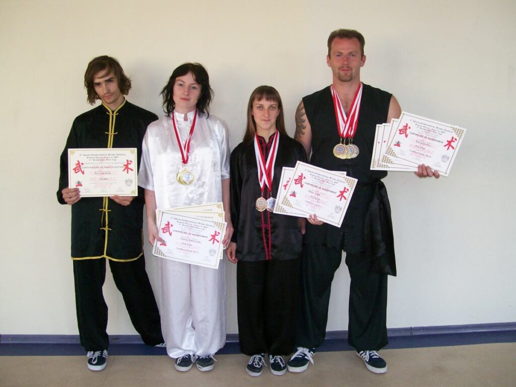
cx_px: 258
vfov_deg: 39.7
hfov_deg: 51.4
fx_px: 537
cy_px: 194
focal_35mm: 36
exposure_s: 1/64
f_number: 2.7
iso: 140
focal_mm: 6
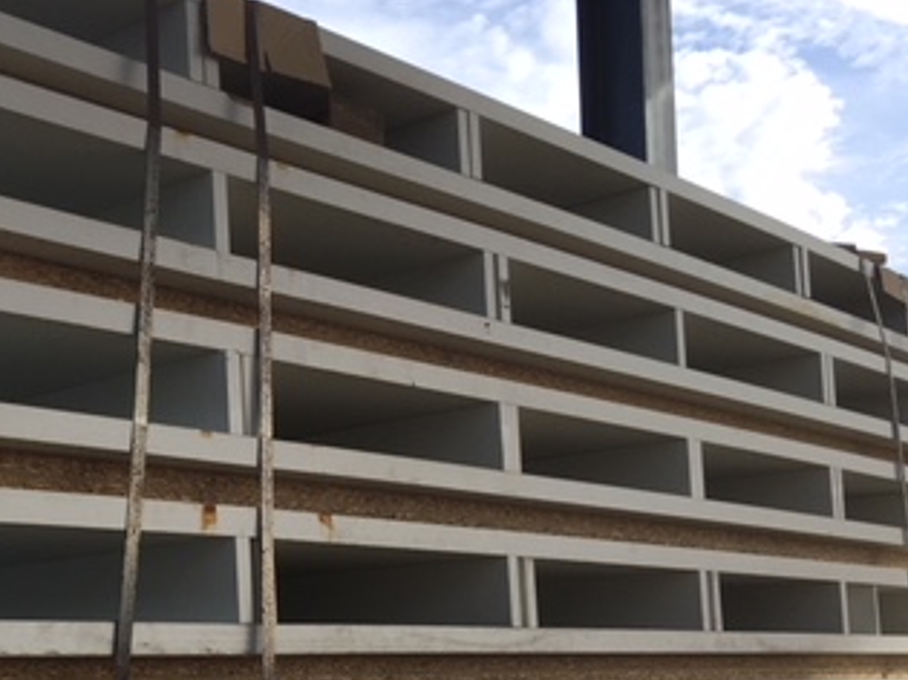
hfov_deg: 31.8
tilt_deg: +5.1
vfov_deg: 24.5
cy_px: 524
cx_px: 167
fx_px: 1547
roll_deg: +2.0
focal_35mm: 59
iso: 25
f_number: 2.2
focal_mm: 4.15
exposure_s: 1/725
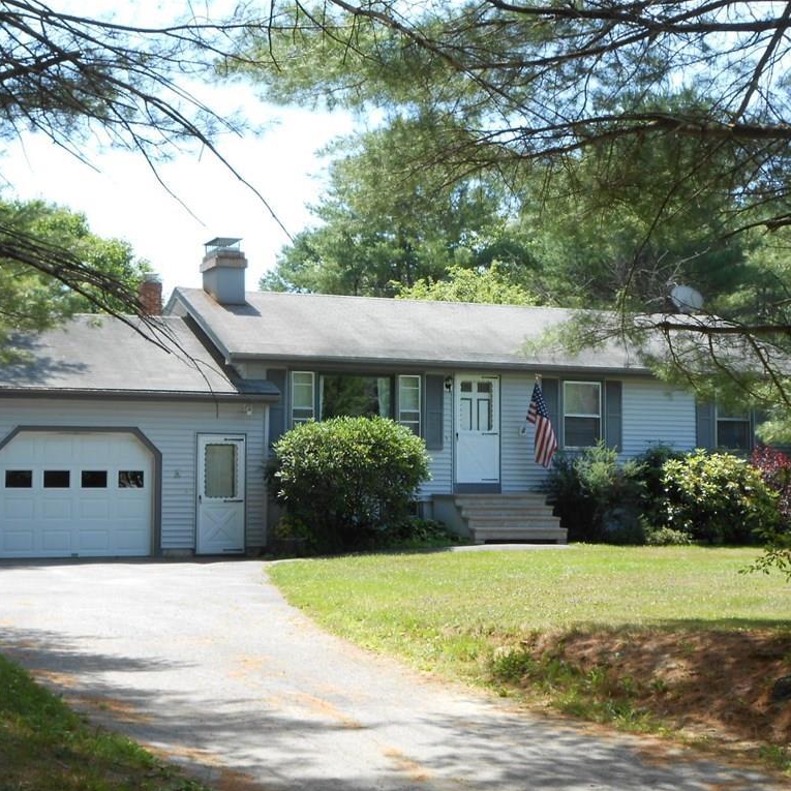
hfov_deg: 29.5
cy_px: 396
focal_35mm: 58
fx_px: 1499
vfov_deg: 29.6
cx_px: 344
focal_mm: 8.8
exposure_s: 1/160
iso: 80
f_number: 4.8
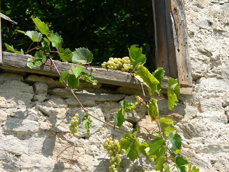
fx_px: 1283
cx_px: 114
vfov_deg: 7.7
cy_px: 86
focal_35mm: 194
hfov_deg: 10.2
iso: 80
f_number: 4
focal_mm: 32.3
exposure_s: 1/400
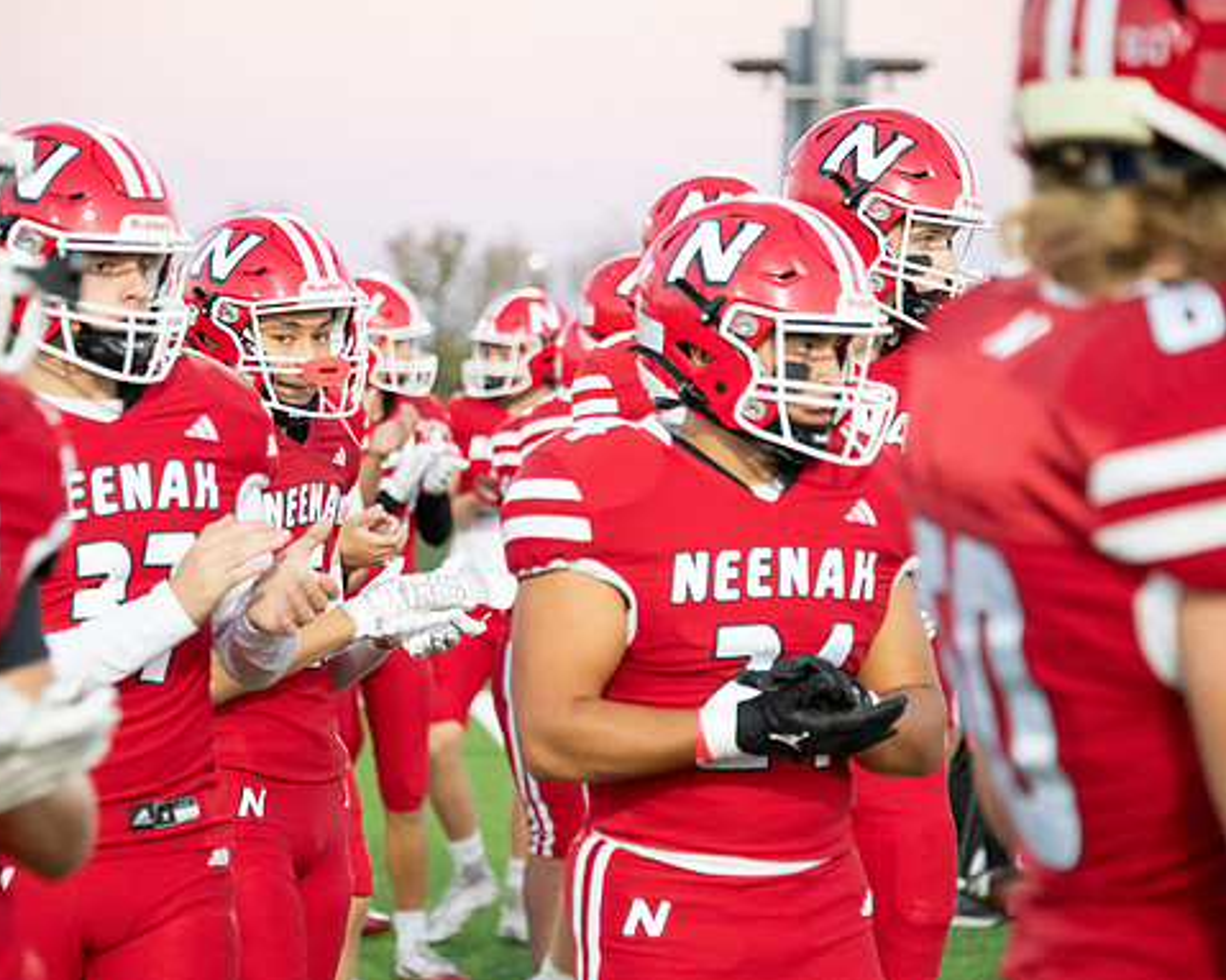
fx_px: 6603
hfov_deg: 10.6
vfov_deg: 8.5
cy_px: 490
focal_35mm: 182
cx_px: 537
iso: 8000
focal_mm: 160
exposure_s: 1/640
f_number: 5.6
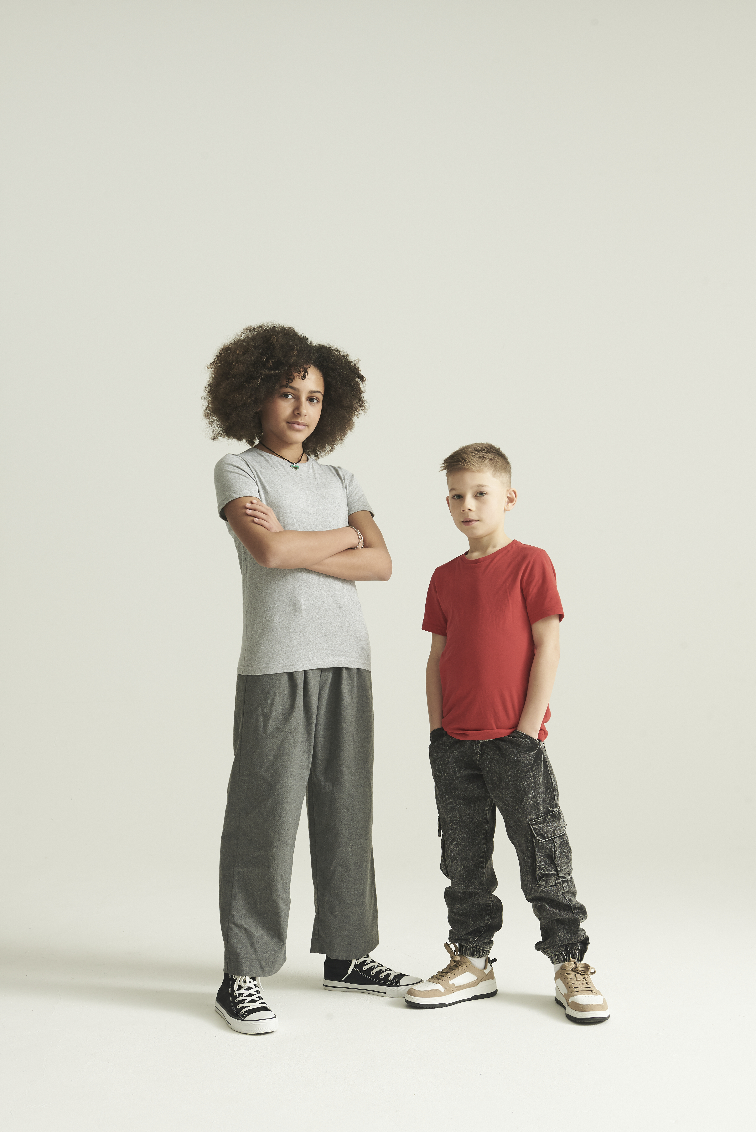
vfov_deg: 43.6
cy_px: 566
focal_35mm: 45
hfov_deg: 29.9
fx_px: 1416
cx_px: 378
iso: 400
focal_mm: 45
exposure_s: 1/160
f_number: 10
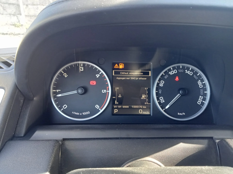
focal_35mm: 28
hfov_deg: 63.4
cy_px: 87
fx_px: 188
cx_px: 116
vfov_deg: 49.7
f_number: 2.2
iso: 262
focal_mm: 3.46
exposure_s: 1/33.3
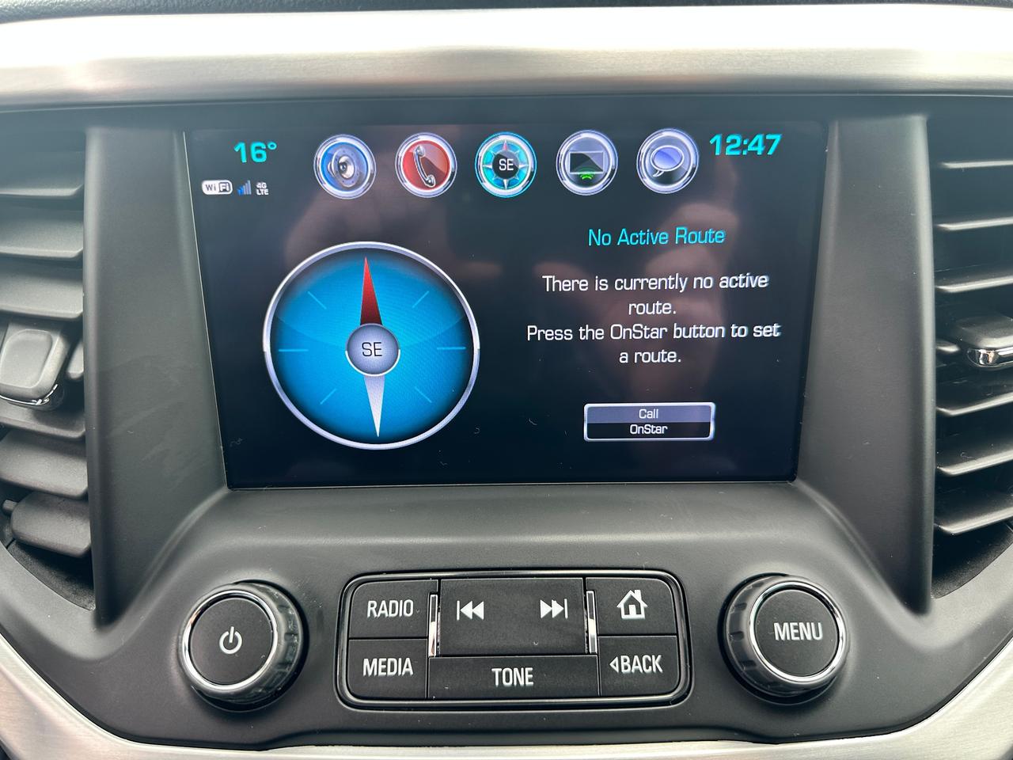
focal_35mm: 24
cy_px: 380
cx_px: 506
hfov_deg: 71.6
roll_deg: +0.4
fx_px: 702
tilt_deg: -25.0
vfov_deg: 56.8
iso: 100
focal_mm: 6.86
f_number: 1.78
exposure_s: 1/121
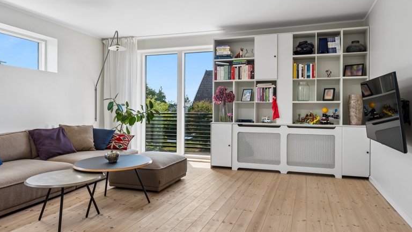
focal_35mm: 25
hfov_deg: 75.1
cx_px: 210
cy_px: 110
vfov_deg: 46.7
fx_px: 268
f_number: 6.3
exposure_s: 1/60
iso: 400
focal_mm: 22.5
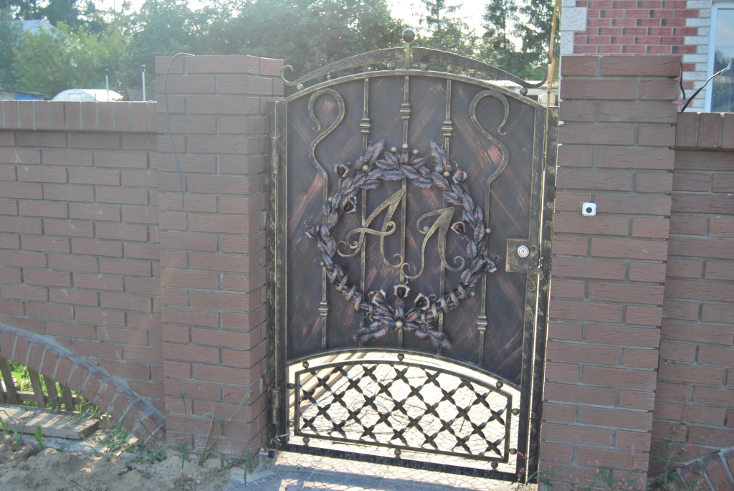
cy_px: 246
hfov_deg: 49.5
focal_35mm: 39
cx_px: 367
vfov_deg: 34.3
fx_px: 796
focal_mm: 26
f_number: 6.3
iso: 100
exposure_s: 1/160
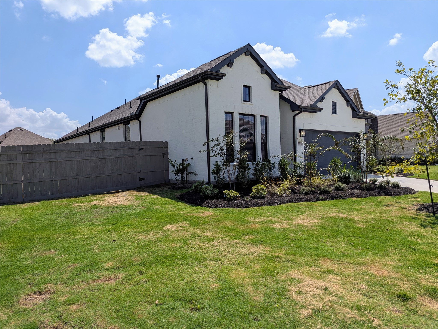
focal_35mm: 24
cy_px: 164
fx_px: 304
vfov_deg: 56.8
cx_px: 219
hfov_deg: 71.6
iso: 28
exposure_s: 1/2506
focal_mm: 4.53
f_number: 1.7
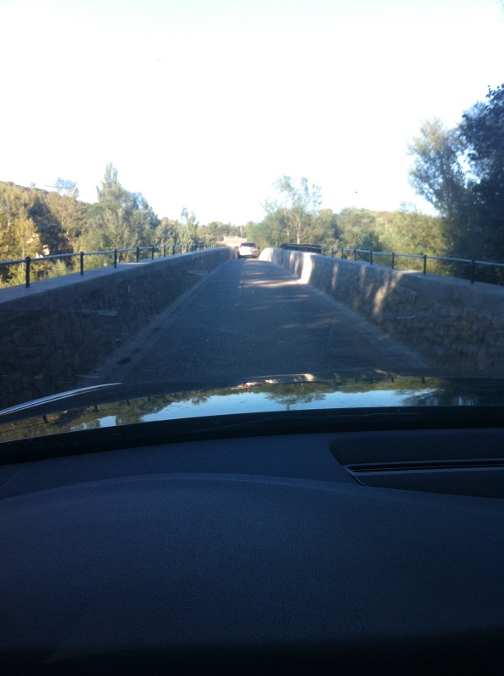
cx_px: 252
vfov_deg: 52.7
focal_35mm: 35
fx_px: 682
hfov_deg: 40.6
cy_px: 338
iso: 80
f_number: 2.8
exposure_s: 1/219
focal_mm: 3.85
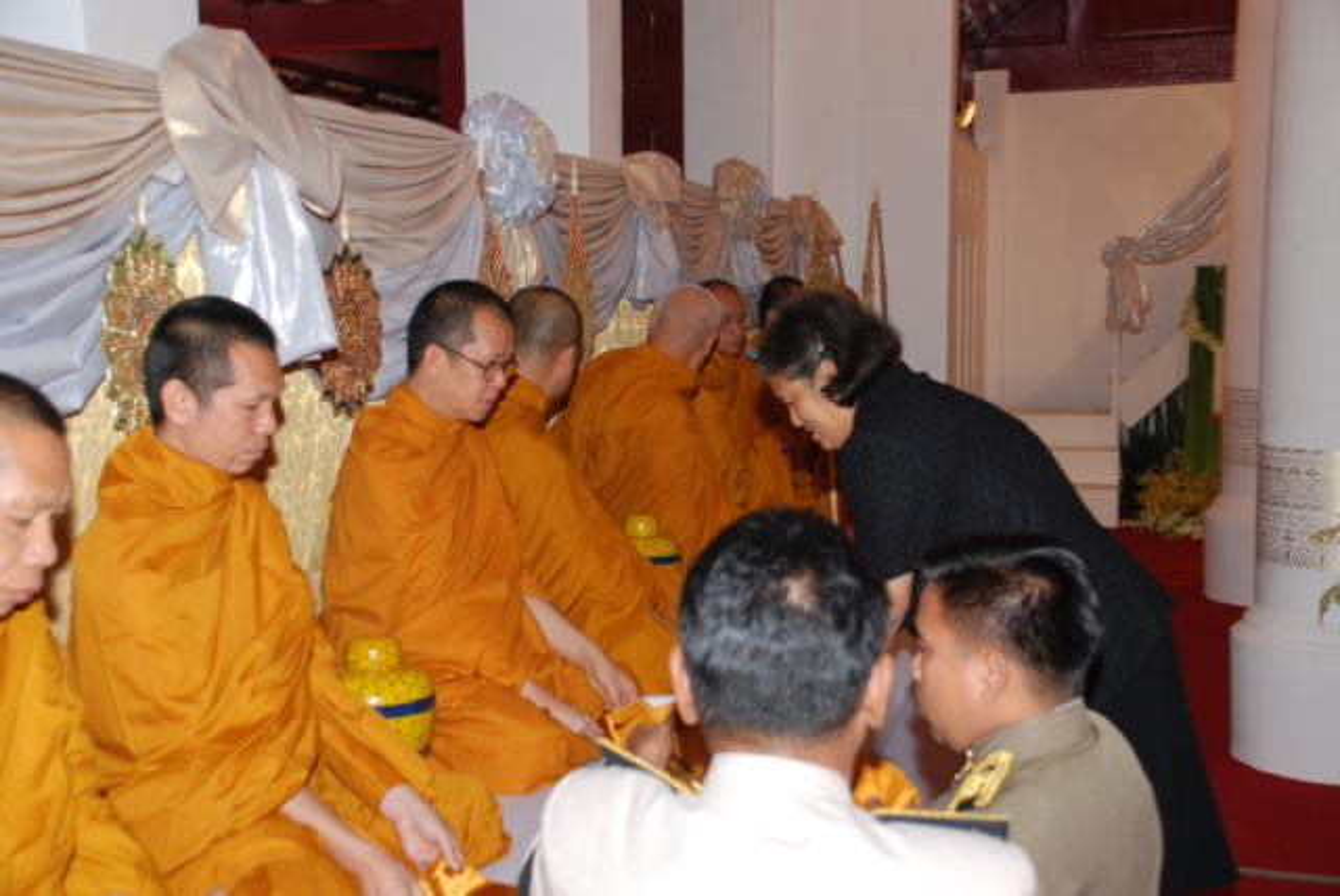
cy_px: 448
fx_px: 1788
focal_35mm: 48
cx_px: 670
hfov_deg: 41.1
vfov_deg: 28.1
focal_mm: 32
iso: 400
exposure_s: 1/50
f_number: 4.2
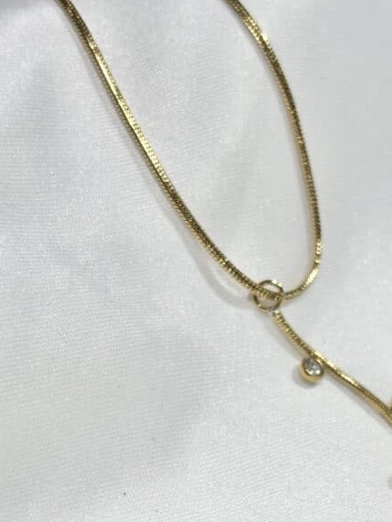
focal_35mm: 92
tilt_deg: -33.7
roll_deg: +10.2
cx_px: 249
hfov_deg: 16.0
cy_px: 460
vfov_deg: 20.9
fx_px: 1390
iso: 32
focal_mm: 5.96
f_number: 1.6
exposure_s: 1/343
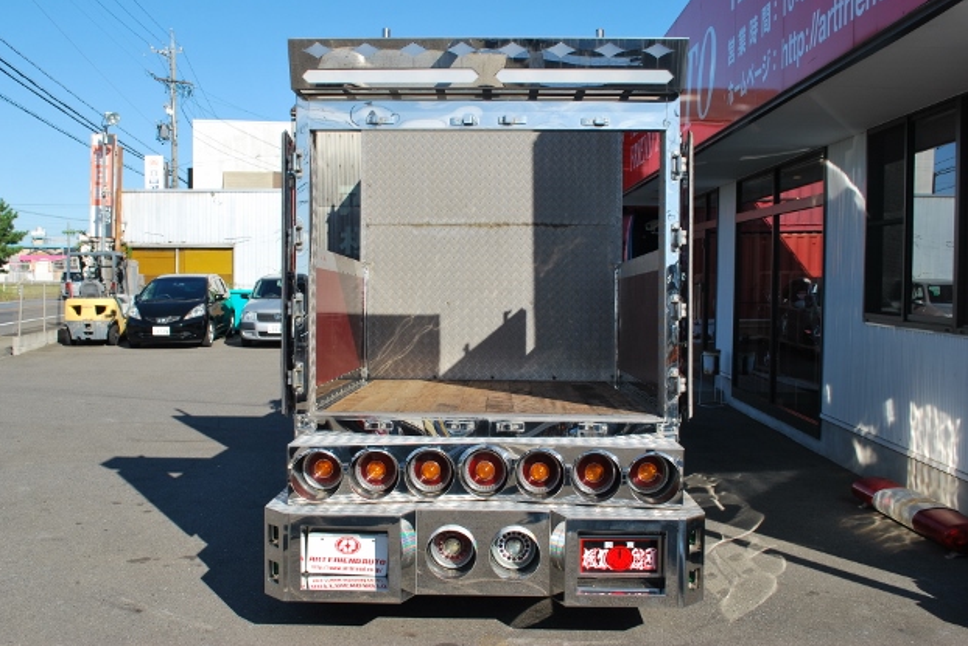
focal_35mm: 34
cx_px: 472
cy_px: 314
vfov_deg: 38.9
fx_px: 914
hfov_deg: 55.8
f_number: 8
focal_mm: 22
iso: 100
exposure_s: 1/250
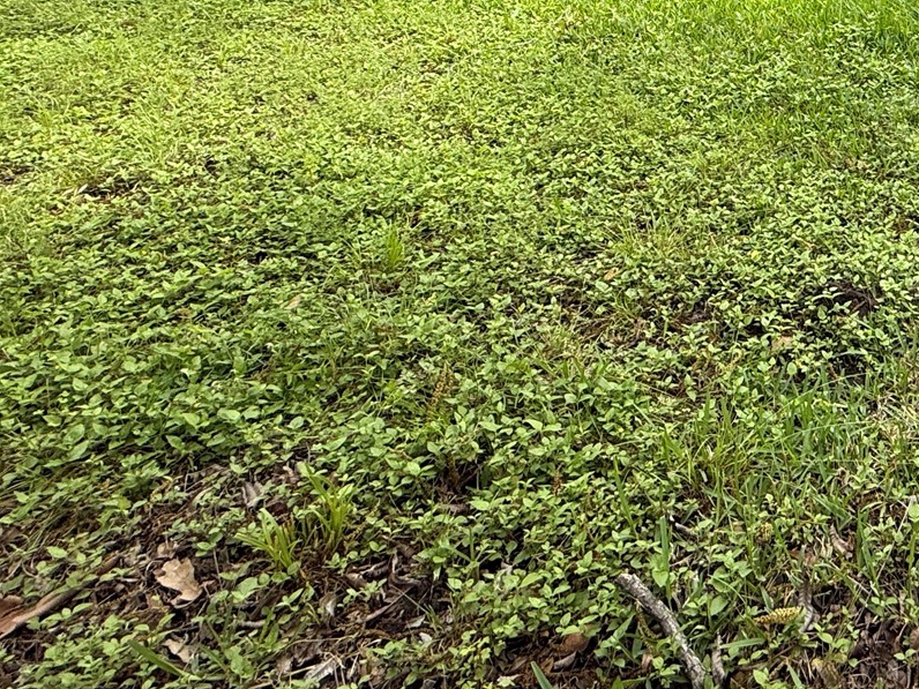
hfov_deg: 43.4
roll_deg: -0.8
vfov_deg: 32.8
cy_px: -132
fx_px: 956
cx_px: 935
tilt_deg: -6.4
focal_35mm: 36
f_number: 2.2
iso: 50
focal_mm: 2.22
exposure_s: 1/596
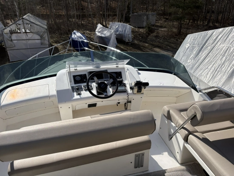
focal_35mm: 26
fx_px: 176
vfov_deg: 53.1
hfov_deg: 67.3
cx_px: 117
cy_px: 88
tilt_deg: -23.7
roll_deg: +1.0
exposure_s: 1/7813
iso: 64
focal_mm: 5.96
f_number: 1.6
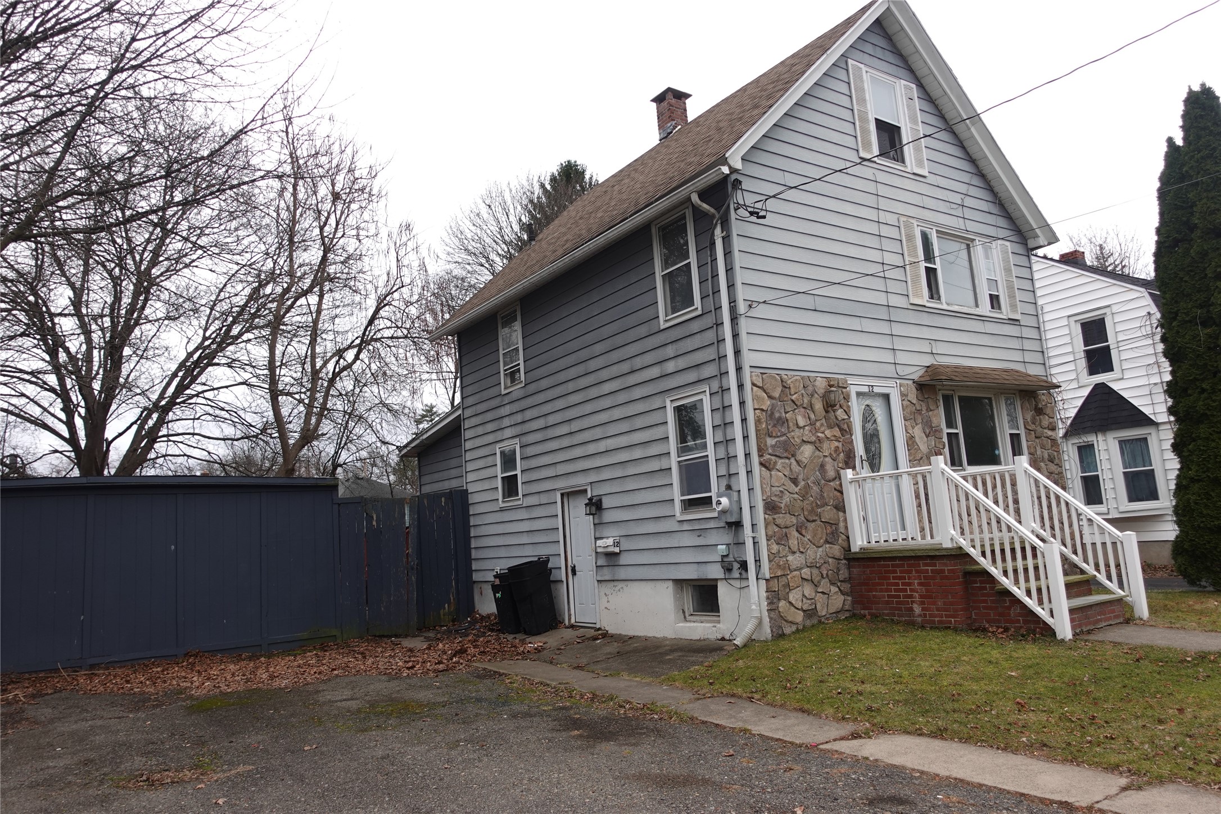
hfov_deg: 73.7
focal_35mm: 24
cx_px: 610
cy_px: 407
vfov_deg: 53.1
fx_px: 814
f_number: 2.5
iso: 80
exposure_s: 1/125
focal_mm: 9.4
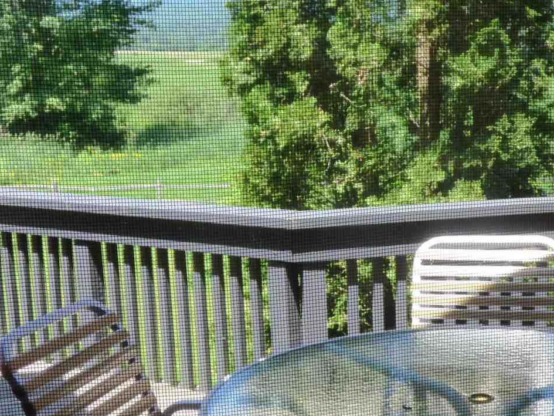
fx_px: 1040
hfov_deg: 29.6
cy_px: 301
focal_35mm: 65
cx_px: 364
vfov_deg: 22.4
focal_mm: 5.29
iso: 200
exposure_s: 1/320
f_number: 3.3
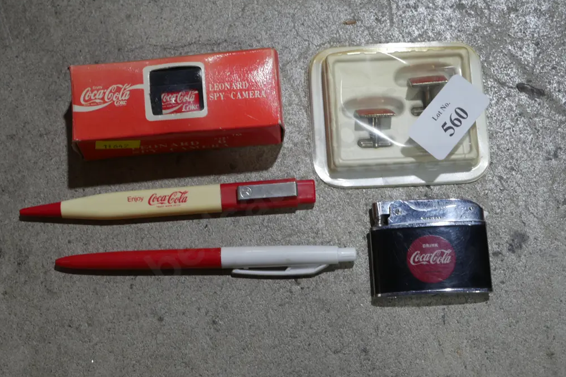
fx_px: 1195
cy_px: 185
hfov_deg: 26.6
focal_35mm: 76
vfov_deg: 18.0
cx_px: 280
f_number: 5.5
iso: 400
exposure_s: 1/80
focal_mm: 36
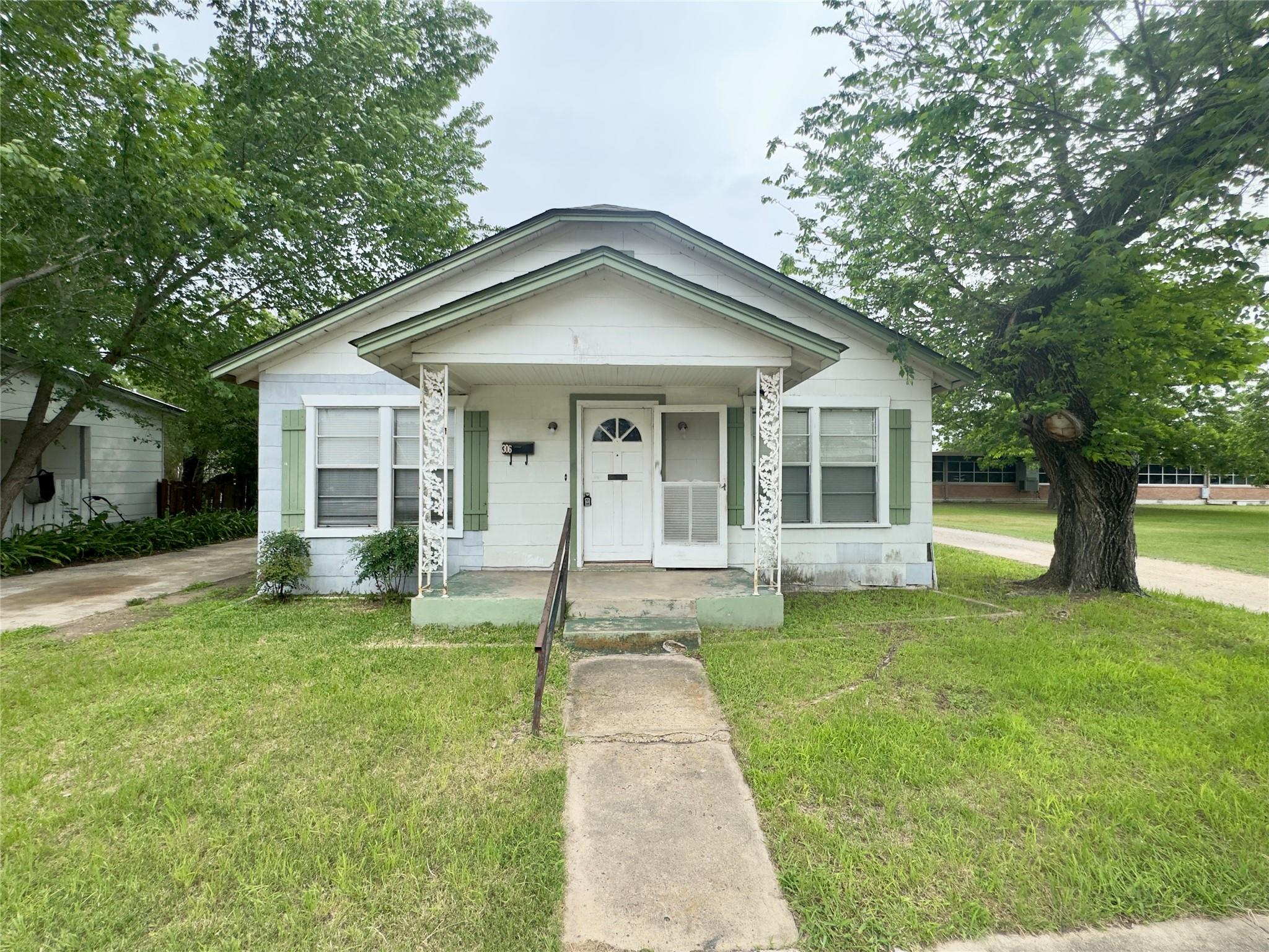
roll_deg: -0.5
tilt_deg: +0.1
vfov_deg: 85.7
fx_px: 513
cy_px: 476
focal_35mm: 14
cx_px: 634
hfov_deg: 102.1
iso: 50
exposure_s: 1/831
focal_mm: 2.22
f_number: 2.2
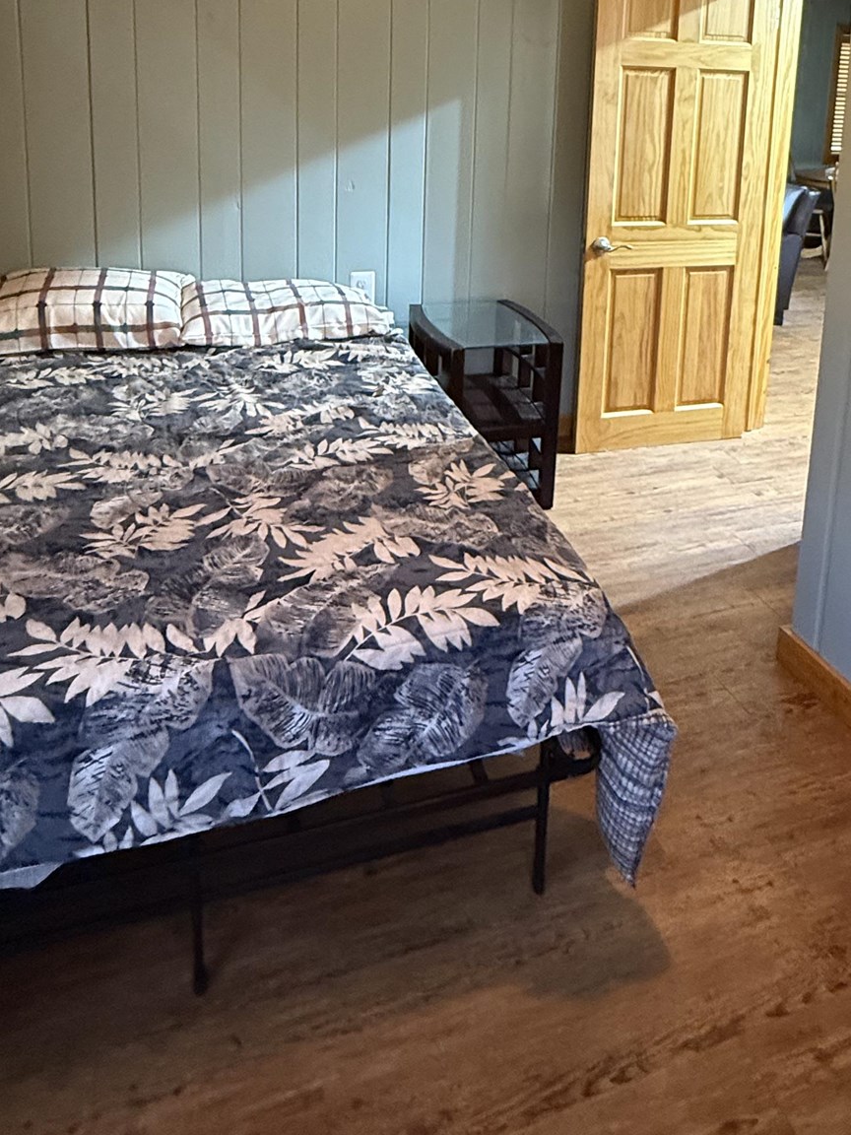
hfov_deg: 49.4
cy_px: 236
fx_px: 918
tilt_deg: -10.0
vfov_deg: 58.8
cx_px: 520
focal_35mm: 28
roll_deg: -3.1
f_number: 2.2
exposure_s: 1/60
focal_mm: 2.22
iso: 800
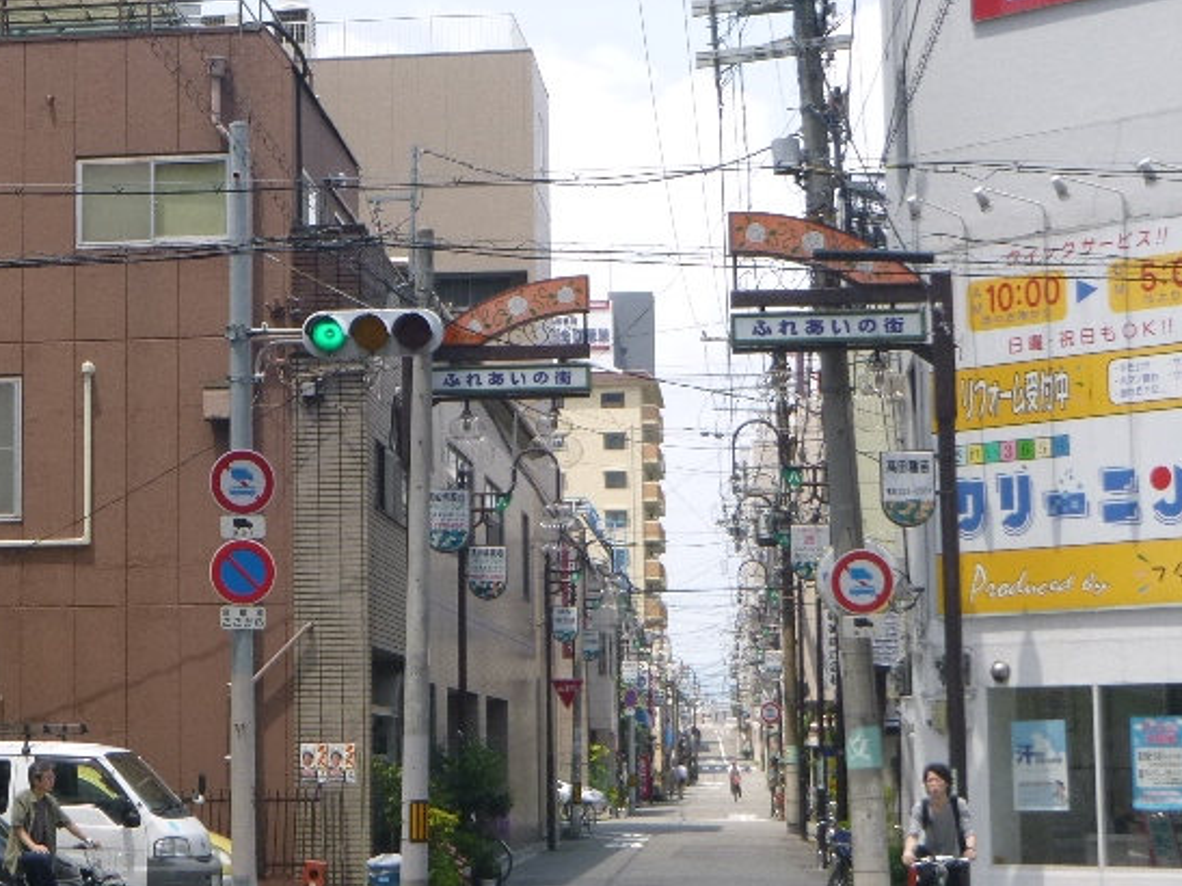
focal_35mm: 88
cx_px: 285
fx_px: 3004
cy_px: 441
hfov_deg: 22.0
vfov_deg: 16.8
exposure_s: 1/250
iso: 100
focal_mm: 8.4
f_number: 4.8
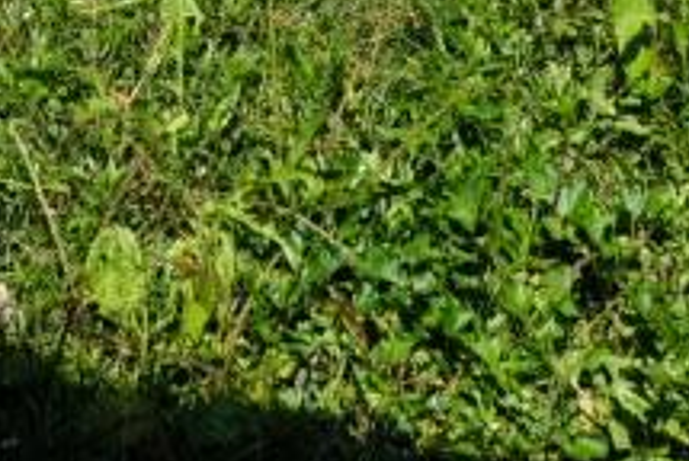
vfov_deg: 8.2
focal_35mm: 120
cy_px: -1217
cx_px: -131
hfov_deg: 16.4
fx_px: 2300
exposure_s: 1/500
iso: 100
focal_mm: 16
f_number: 4.5
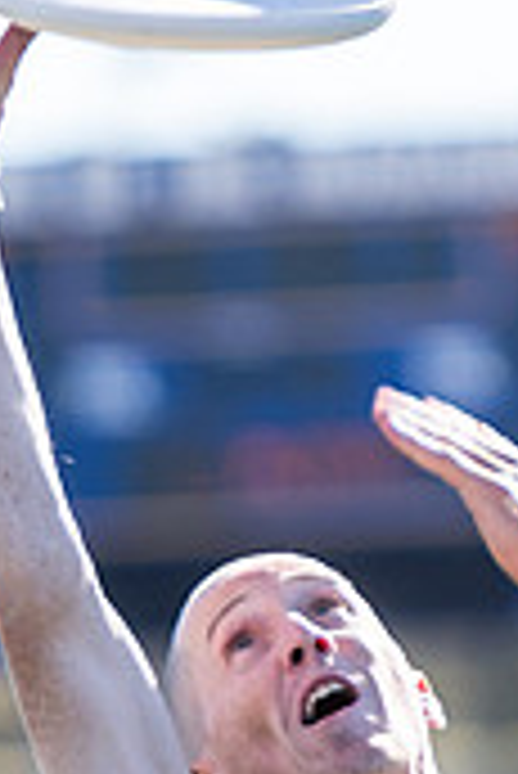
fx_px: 22615
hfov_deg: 1.3
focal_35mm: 1050
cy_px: 353
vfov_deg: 2.0
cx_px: 556
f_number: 2.8
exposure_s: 1/1000
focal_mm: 150
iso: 100
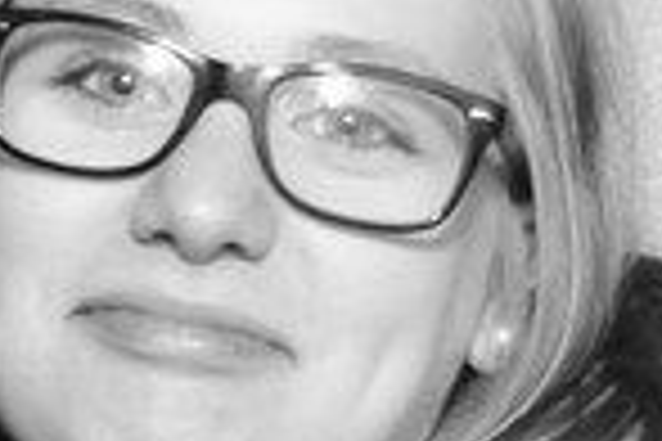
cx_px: -268
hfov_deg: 9.7
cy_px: 360
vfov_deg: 6.7
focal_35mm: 206
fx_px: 3788
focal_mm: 20
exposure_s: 1/60
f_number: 3.5
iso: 1600
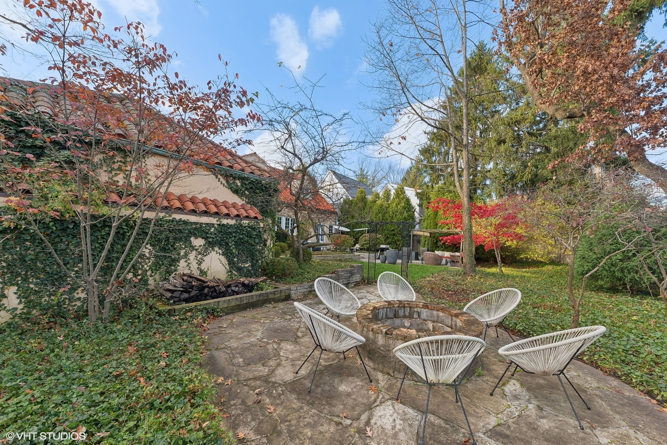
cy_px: 222
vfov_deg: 90.1
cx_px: 334
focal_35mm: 12
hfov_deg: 112.6
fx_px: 222
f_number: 9
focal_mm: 12
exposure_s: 1/50
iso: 200
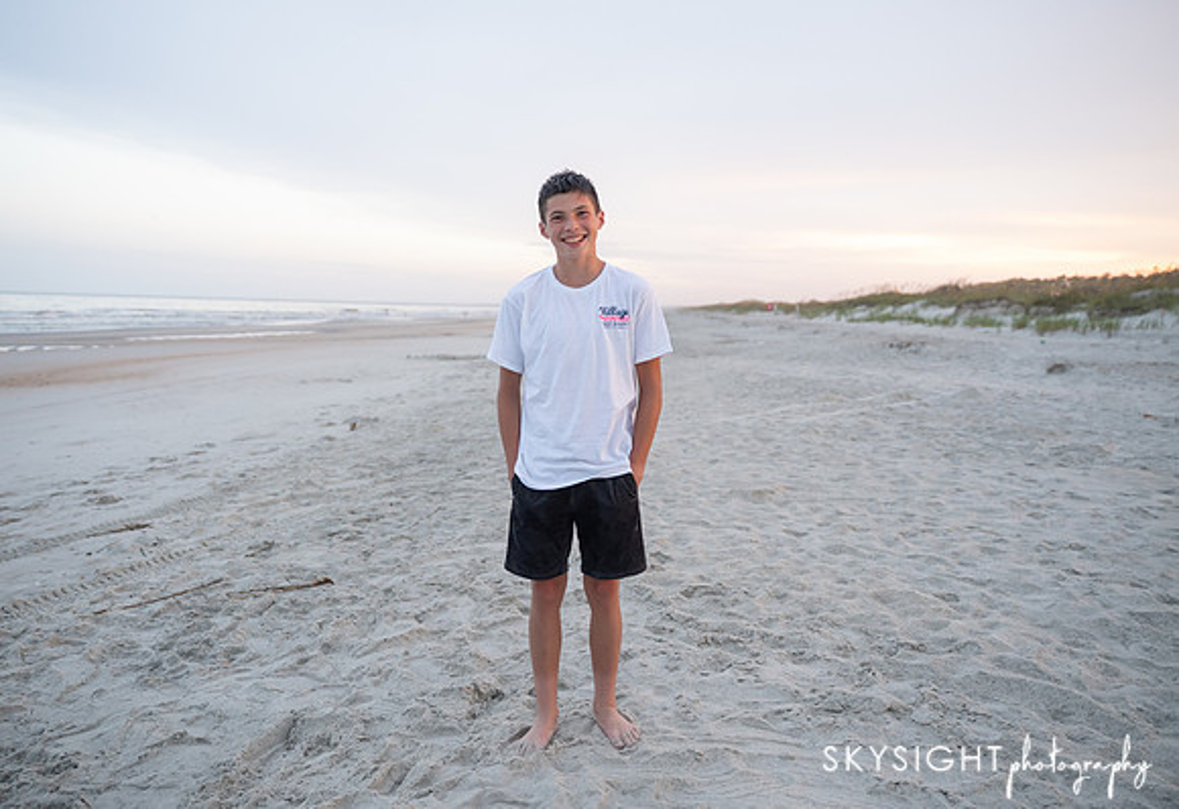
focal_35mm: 29
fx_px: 970
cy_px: 393
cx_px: 556
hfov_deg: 62.5
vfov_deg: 45.3
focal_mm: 28
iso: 2000
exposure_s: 1/80
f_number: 2.8
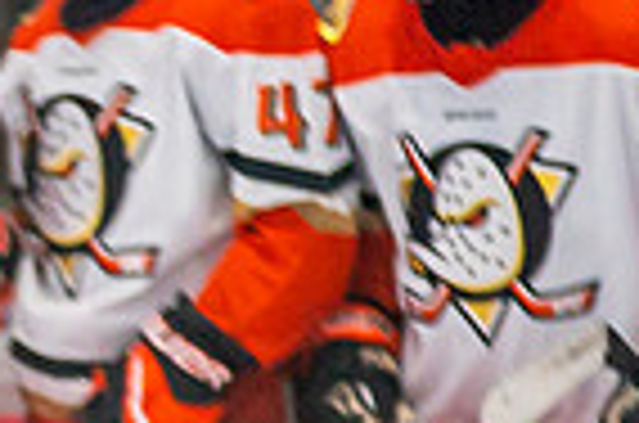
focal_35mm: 1399
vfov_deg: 1.0
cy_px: 982
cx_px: -574
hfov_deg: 1.5
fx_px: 24777
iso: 500
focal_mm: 200
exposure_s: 1/640
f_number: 2.8
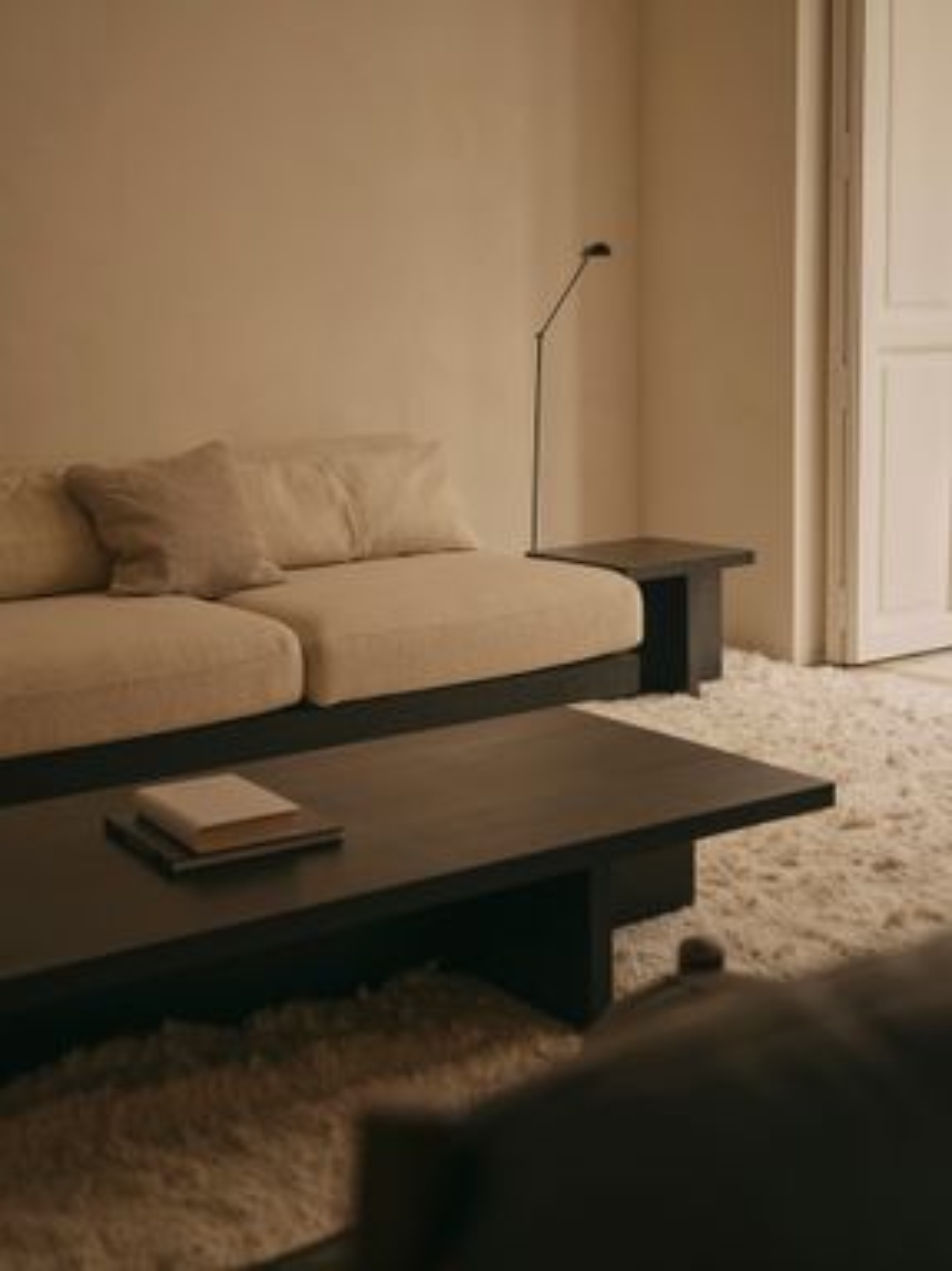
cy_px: 636
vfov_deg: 41.3
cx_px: 476
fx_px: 1688
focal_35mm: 46
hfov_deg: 31.5
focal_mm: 58.6
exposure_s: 1/10
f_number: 5.2
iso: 125
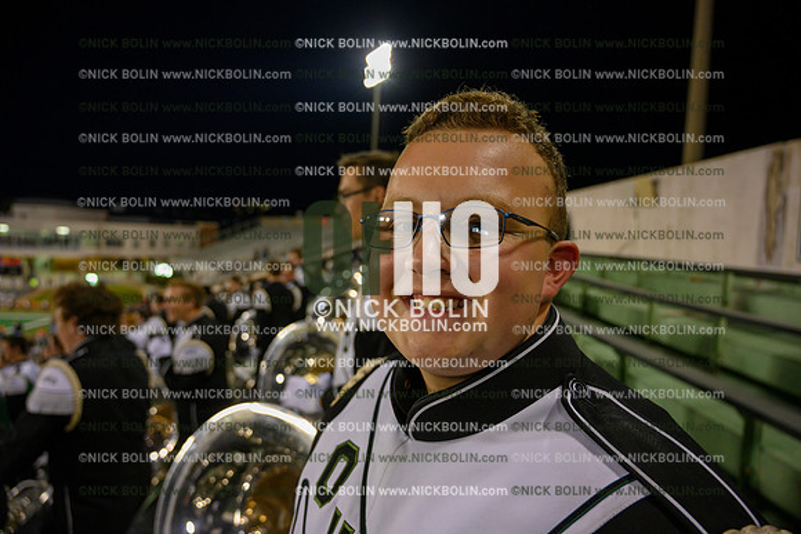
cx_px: 400
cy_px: 267
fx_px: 534
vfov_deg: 53.2
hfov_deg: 73.7
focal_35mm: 24
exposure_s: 1/250
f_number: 4
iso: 2000
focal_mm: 24
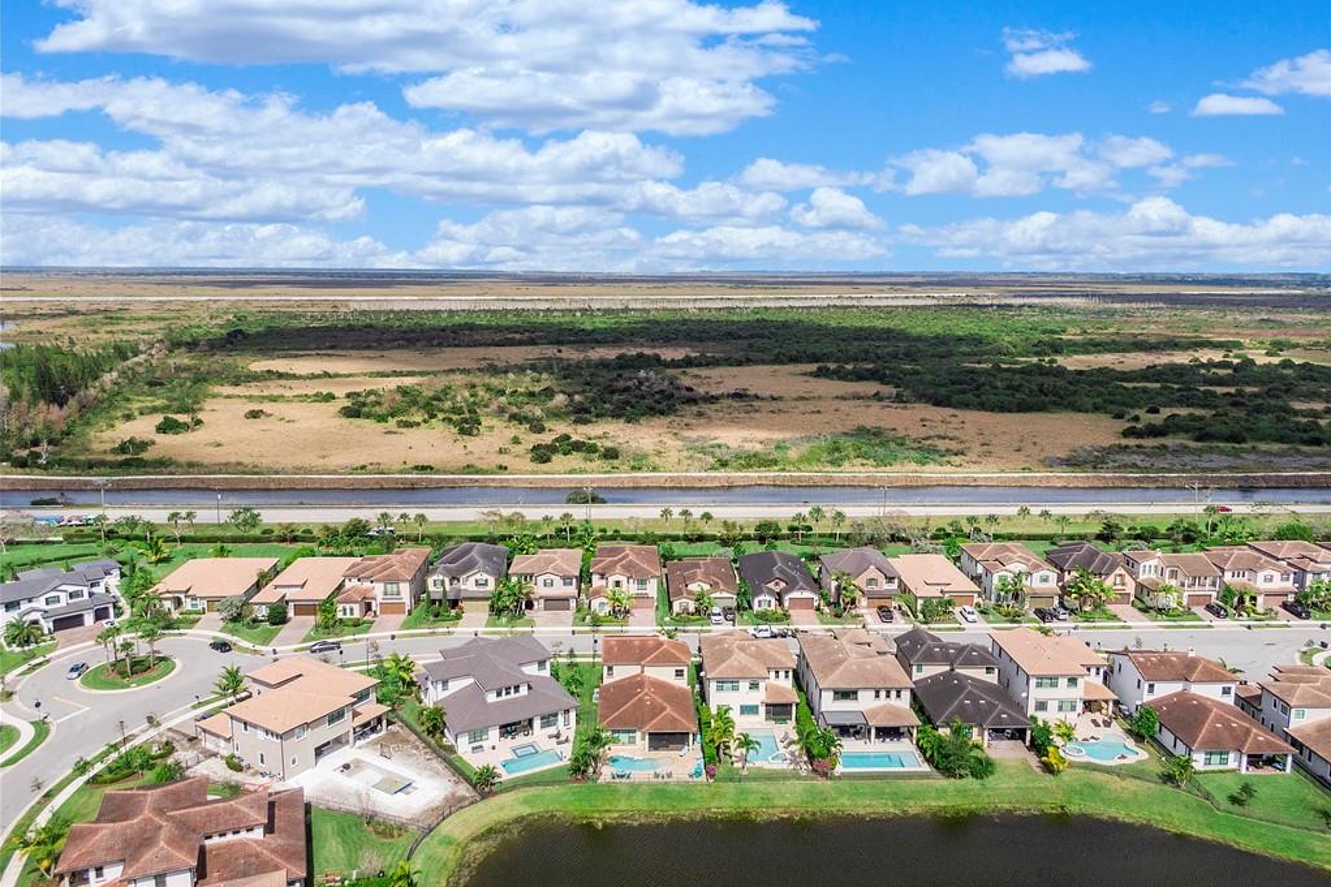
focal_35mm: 25
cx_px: 666
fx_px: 924
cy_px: 429
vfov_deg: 51.3
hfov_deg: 71.5
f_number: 2.8
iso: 100
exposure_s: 1/2500
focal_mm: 4.39
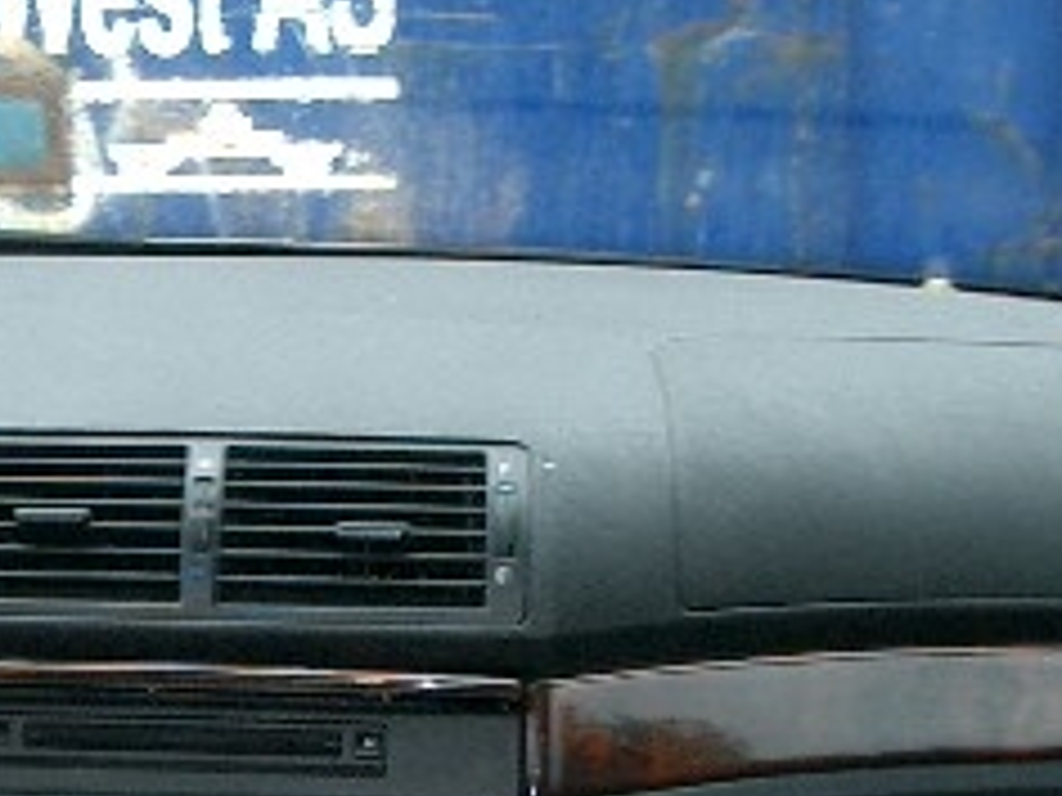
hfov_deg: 20.1
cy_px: 787
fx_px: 2915
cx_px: 36
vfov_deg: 15.3
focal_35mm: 95
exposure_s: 1/40
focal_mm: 5.8
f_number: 2.6
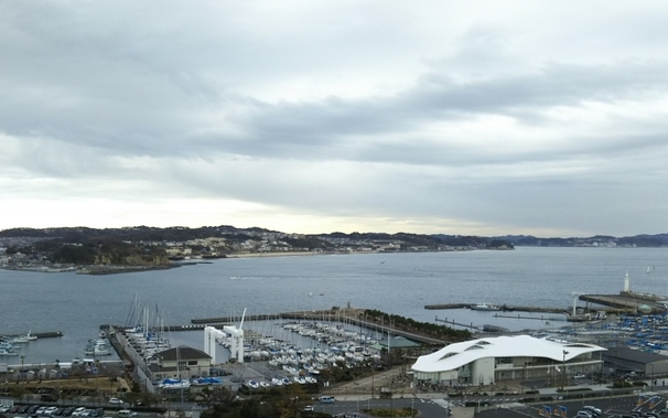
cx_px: 327
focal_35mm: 42
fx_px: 765
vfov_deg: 30.3
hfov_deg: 47.2
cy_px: 290
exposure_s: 1/183
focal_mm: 4
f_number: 2.2
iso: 25
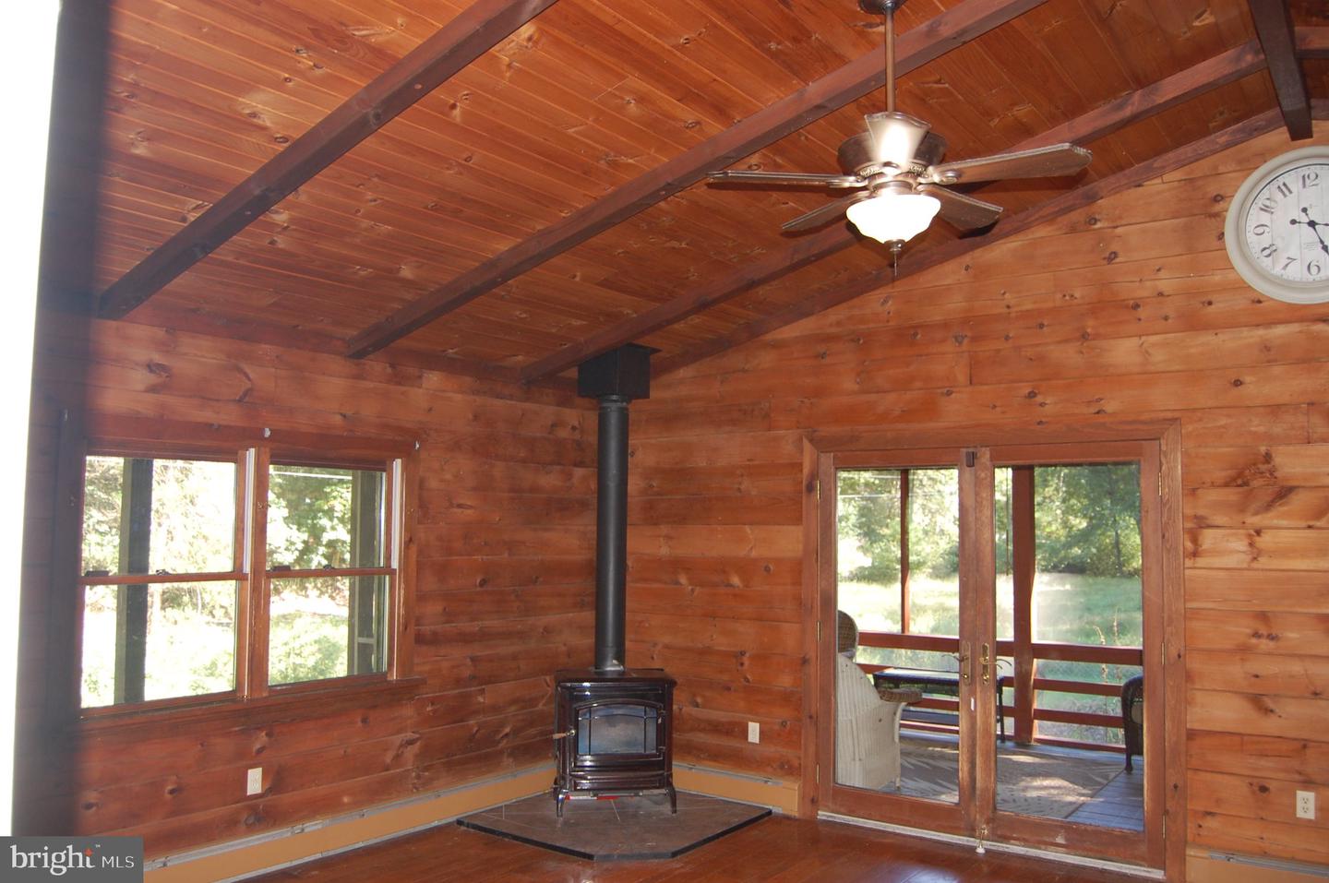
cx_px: 664
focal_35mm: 27
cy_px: 442
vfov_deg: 47.8
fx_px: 996
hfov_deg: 67.4
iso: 400
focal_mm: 18
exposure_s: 1/60
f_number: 3.5
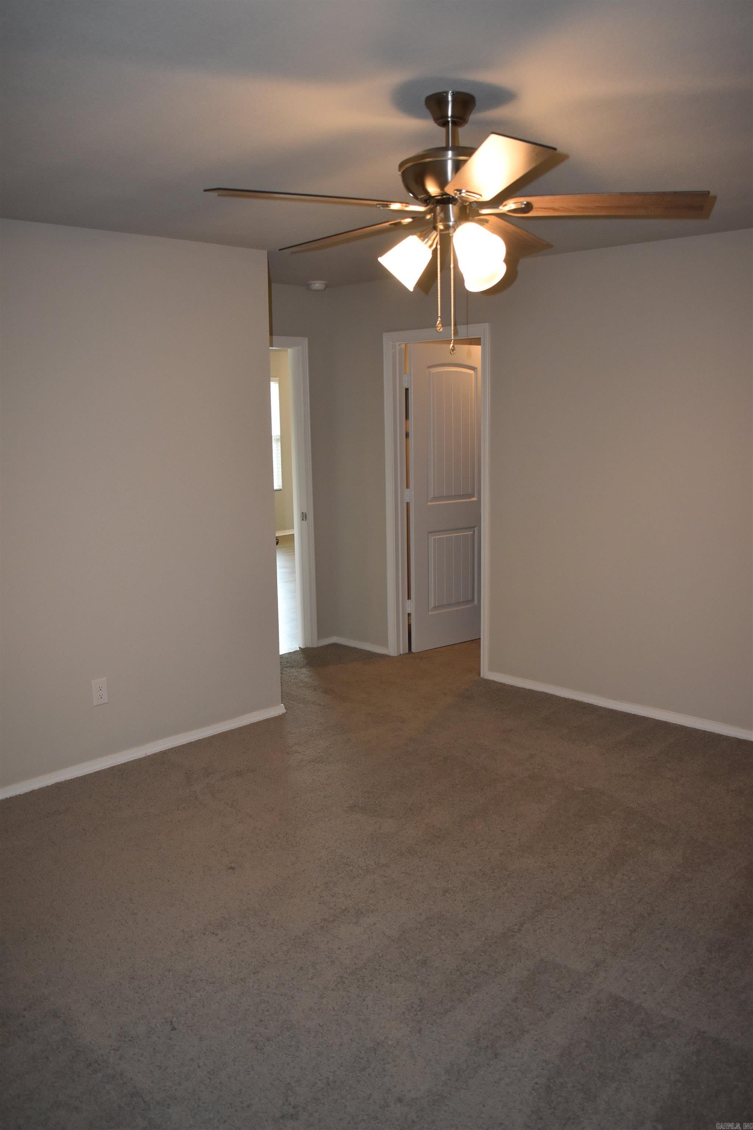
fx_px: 847
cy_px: 565
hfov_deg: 47.9
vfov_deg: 67.4
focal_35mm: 27
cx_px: 376
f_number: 3.5
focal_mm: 18
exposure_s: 1/125
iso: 800
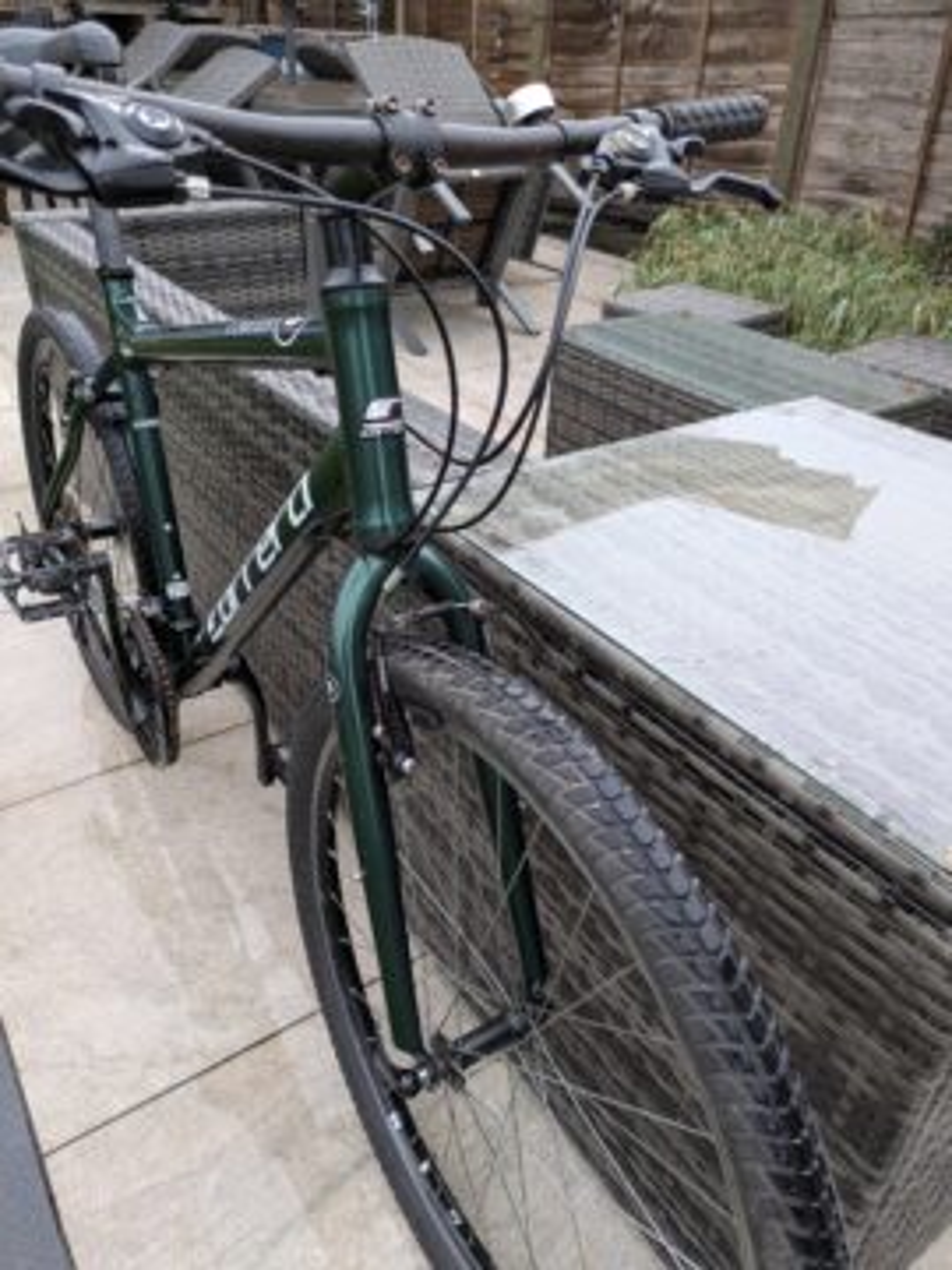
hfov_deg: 54.9
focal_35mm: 25
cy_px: 635
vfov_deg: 69.4
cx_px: 476
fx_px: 917
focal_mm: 5.43
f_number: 1.89
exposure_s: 1/50
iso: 53
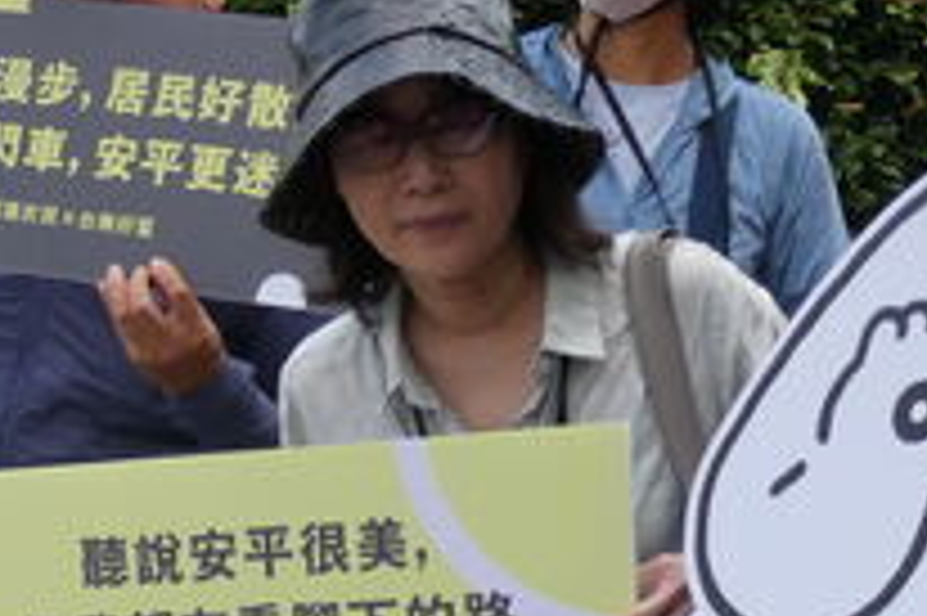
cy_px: 809
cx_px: 396
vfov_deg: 12.5
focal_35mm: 106
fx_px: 2727
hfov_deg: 19.3
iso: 80
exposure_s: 1/500
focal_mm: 6.3
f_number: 3.7
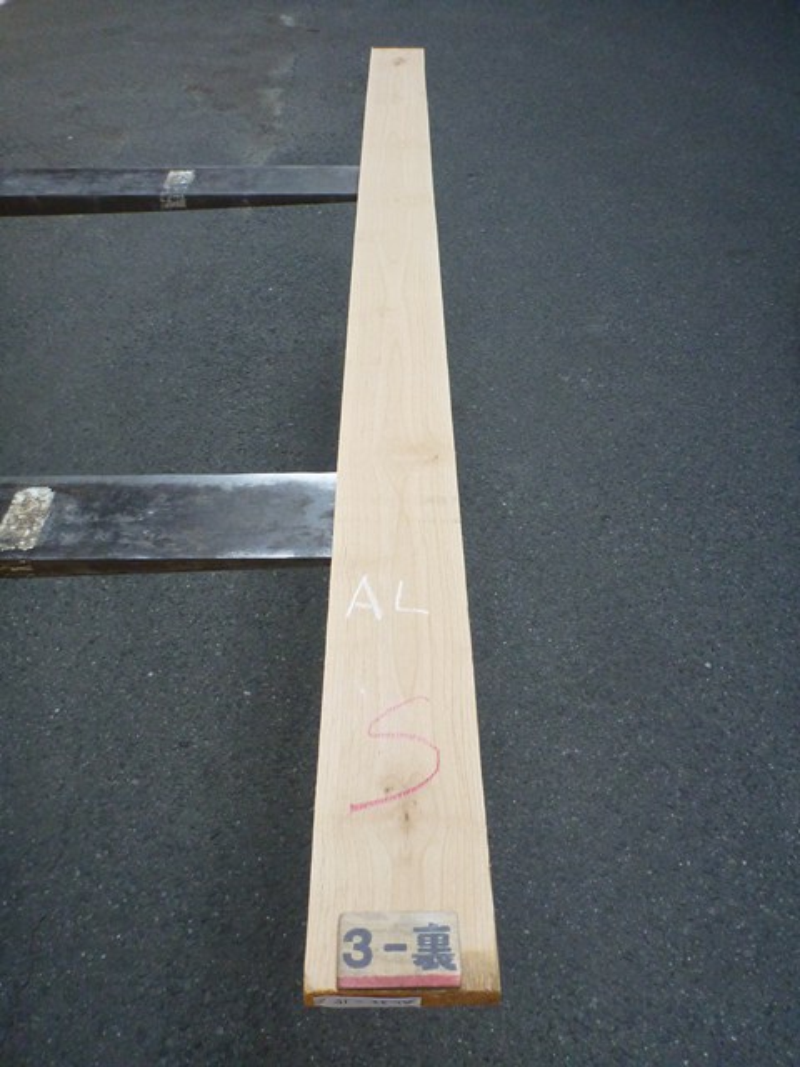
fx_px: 863
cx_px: 400
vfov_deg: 63.4
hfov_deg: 49.7
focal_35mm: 28
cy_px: 534
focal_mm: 4.9
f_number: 3.3
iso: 400
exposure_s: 1/320
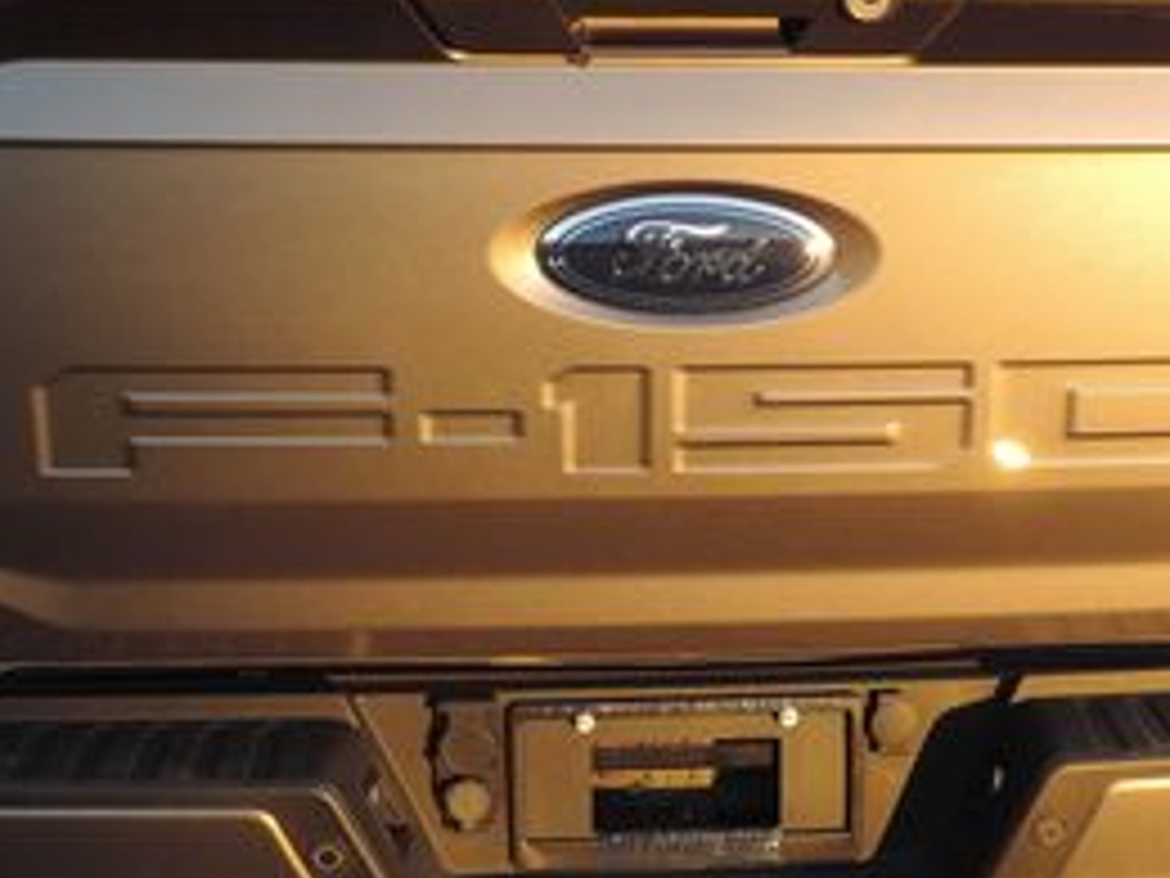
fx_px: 1994
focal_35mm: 59
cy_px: 455
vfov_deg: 24.8
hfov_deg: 32.4
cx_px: 778
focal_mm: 4.3
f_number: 3
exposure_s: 1/125
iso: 80
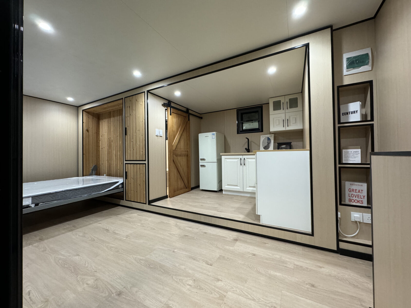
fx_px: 166
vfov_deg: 85.7
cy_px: 154
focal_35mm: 14
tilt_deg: +0.0
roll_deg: +0.2
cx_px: 206
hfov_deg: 102.1
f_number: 2.2
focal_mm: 2.22
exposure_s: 1/60
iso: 400
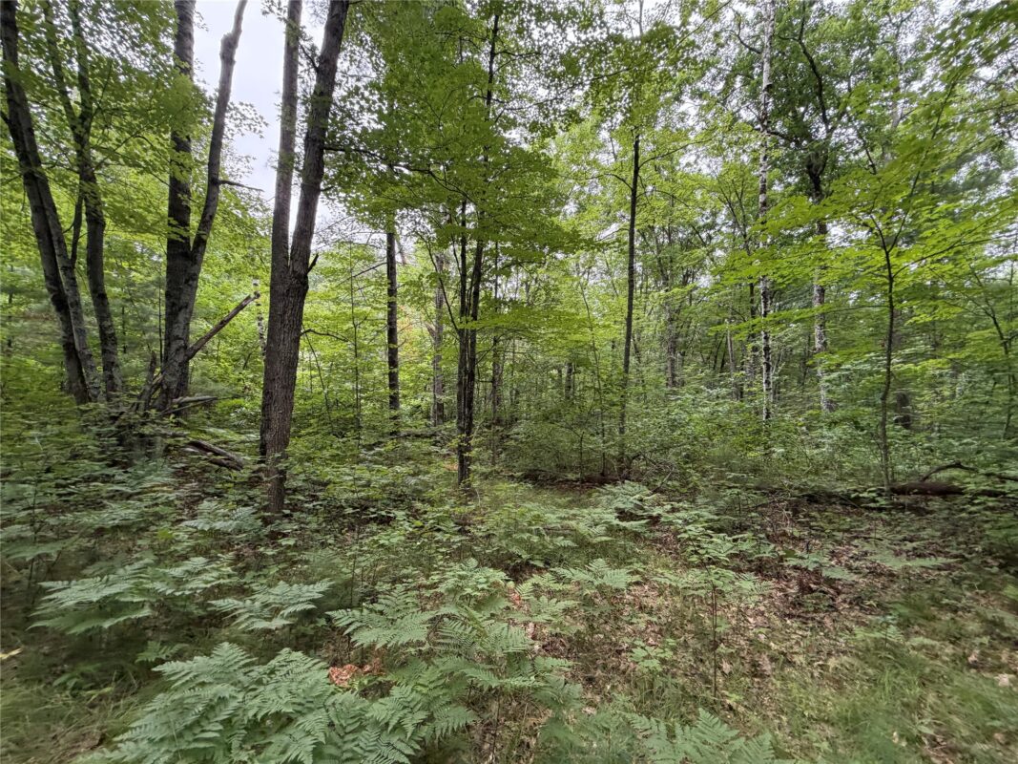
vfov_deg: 85.7
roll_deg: -1.6
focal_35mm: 14
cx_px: 509
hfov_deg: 102.1
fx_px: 412
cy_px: 382
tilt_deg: +2.7
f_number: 2.2
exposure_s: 1/121
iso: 250
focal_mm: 2.22
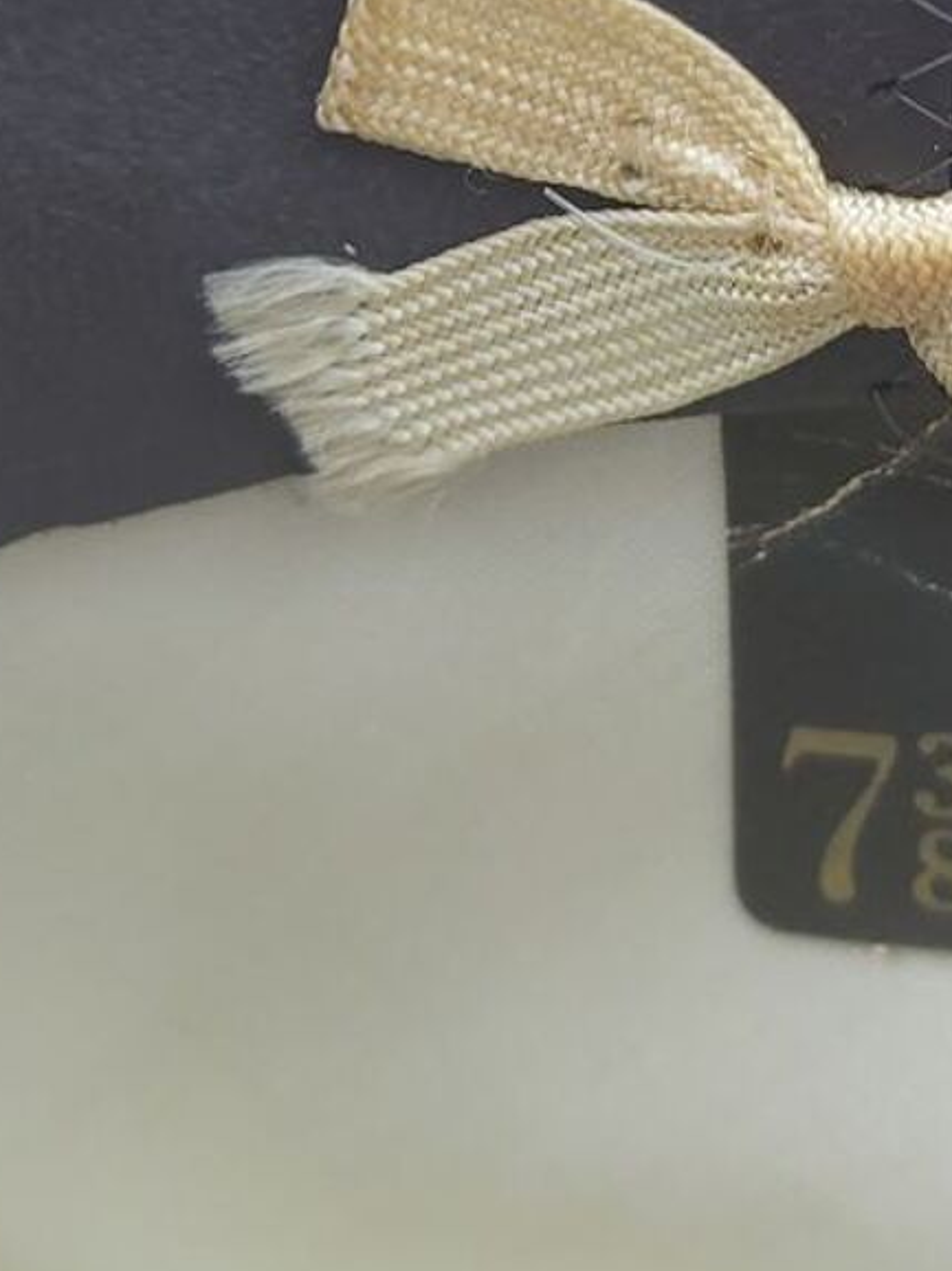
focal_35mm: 60
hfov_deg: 23.9
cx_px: 820
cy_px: 228
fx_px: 2202
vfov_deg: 31.3
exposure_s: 1/50
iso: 100
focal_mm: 3.92
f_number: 1.7
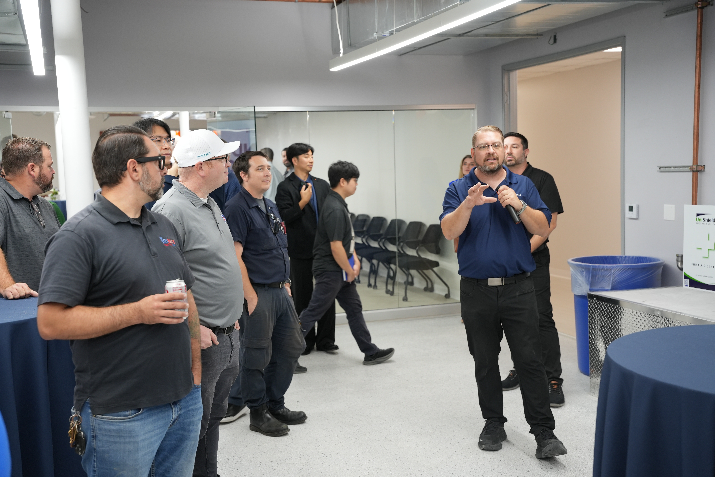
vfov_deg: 31.3
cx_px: 358
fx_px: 850
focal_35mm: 43
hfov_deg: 45.6
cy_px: 238
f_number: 4
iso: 800
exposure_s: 1/160
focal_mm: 42.8
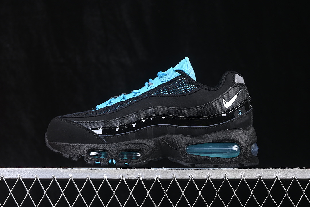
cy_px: 104
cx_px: 155
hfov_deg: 27.0
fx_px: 646
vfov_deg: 18.2
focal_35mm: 75
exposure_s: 1/60
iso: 160
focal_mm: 50
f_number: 6.3
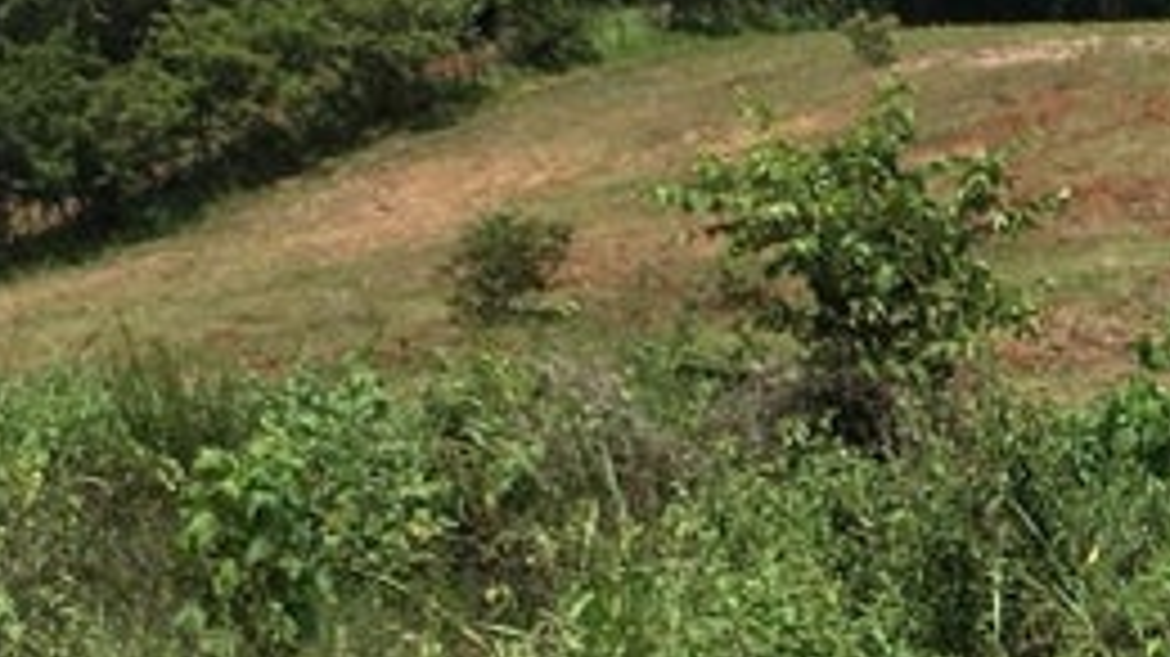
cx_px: 1393
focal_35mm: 166
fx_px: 5148
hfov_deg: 12.7
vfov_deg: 7.2
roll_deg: +2.5
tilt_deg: -9.5
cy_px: 918
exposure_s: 1/2653
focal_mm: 4.15
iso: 25
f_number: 2.2
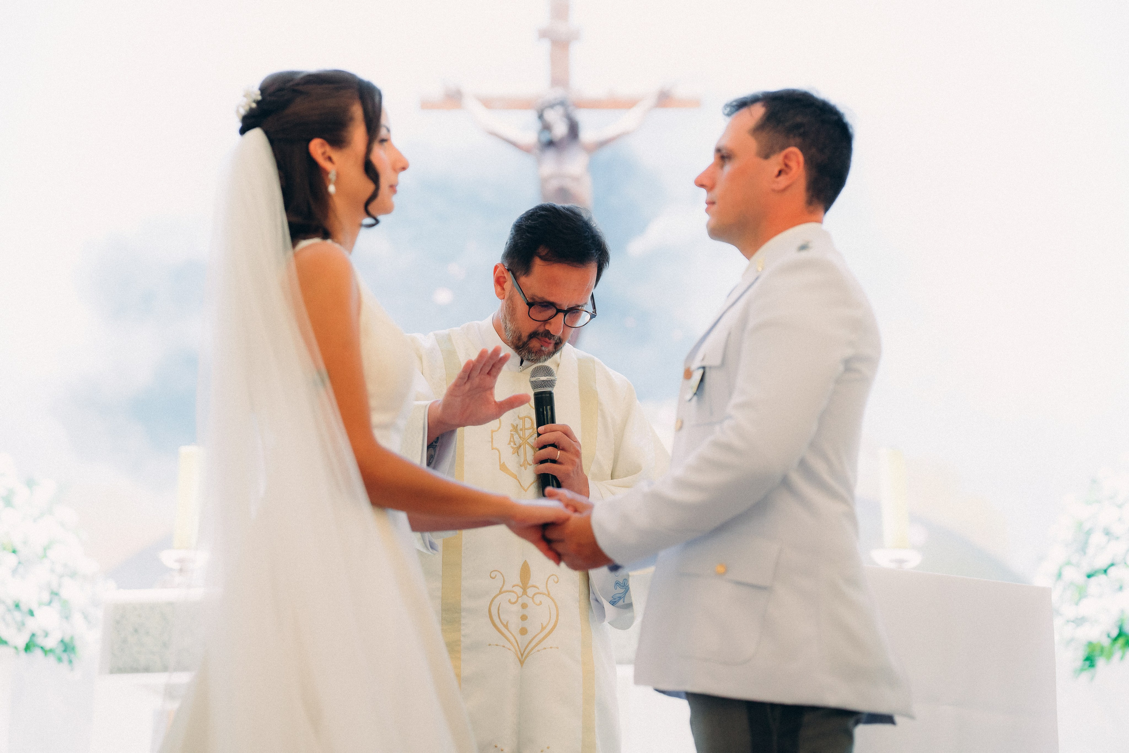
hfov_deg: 20.6
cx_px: 564
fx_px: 3105
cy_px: 376
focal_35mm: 99
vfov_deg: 13.8
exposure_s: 1/1600
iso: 2000
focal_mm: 99
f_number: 2.8
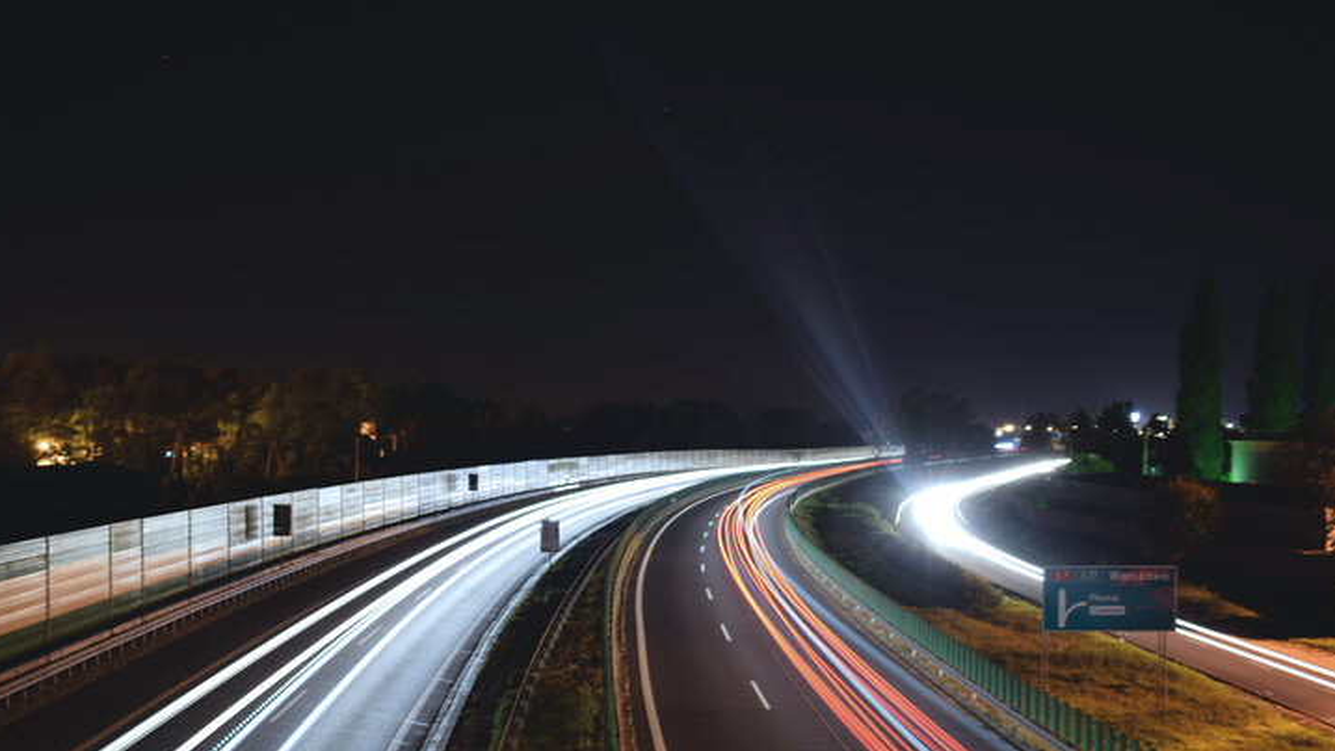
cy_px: 432
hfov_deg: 56.5
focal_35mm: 35
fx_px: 1239
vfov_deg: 33.7
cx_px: 604
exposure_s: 30
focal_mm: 20
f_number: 3.5
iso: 200
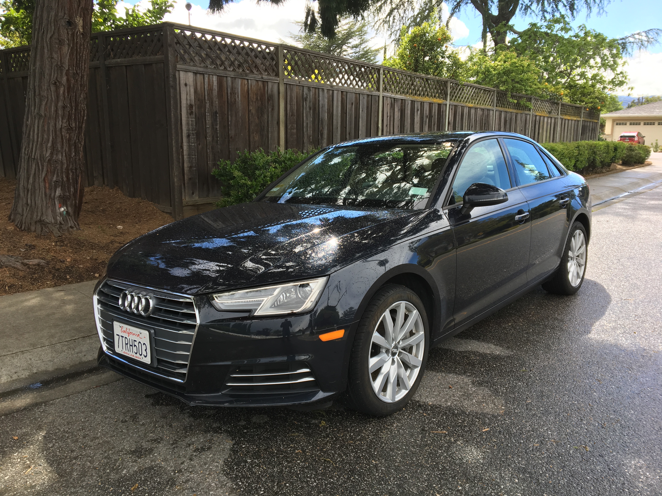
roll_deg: -1.1
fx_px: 555
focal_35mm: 29
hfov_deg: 61.7
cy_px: 248
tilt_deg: -10.7
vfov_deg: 48.2
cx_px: 331
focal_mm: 4.15
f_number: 2.2
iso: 25
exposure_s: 1/381
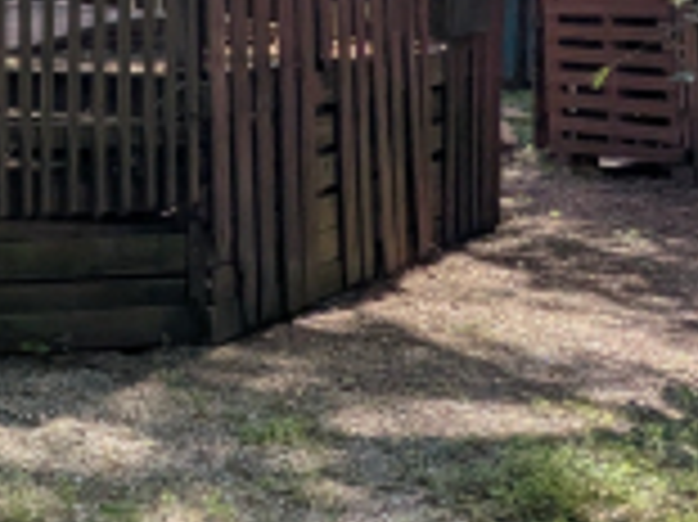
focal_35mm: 69
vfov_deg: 20.2
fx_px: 1390
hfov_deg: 20.9
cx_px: -507
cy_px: -68
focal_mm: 2.35
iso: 45
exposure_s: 1/1686
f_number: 2.2
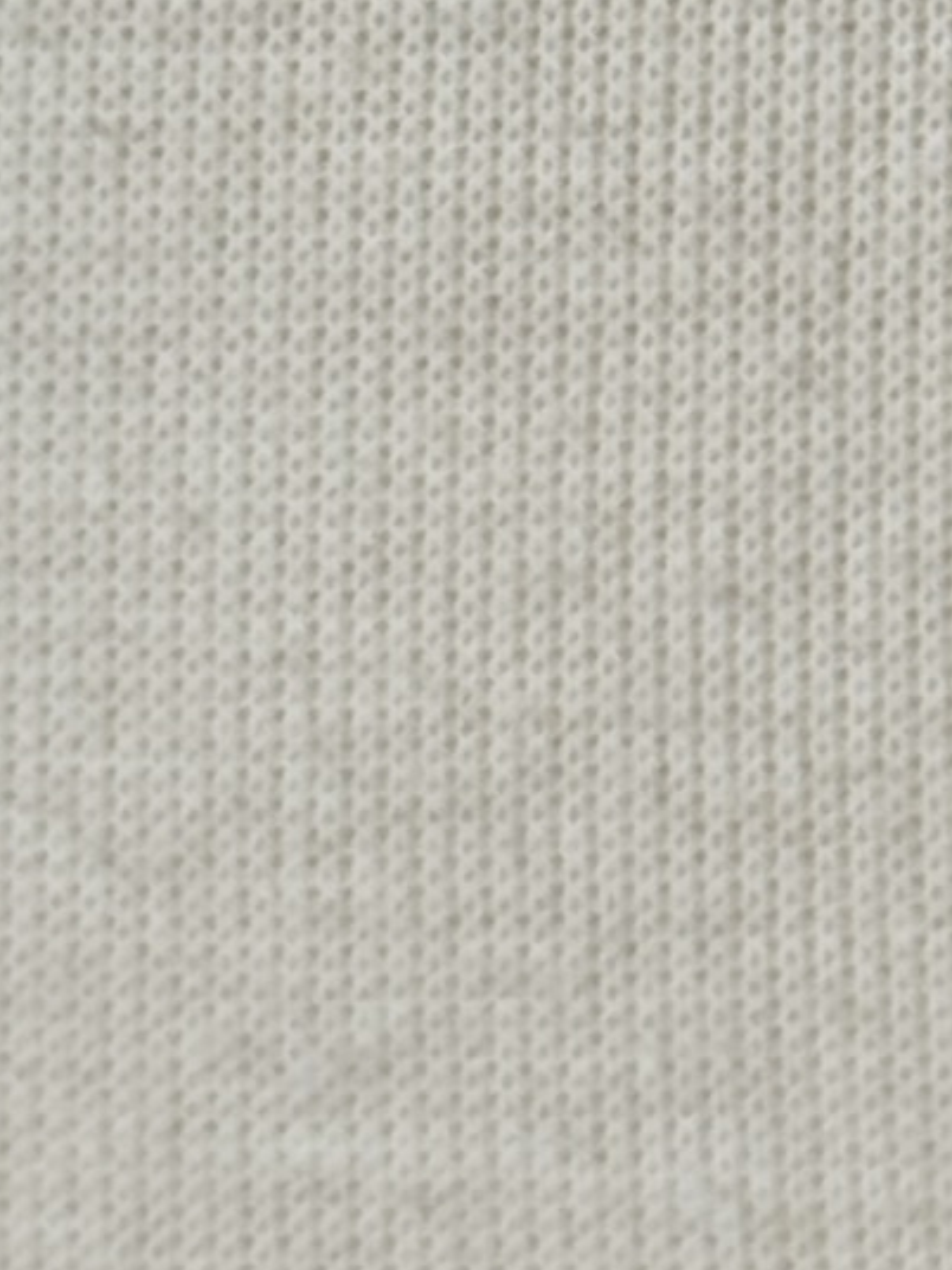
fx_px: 13238
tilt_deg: -8.1
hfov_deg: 4.1
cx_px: -616
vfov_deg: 5.4
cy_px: -1294
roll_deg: -3.1
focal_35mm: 361
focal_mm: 6.76
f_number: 1.78
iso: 50
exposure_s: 1/214
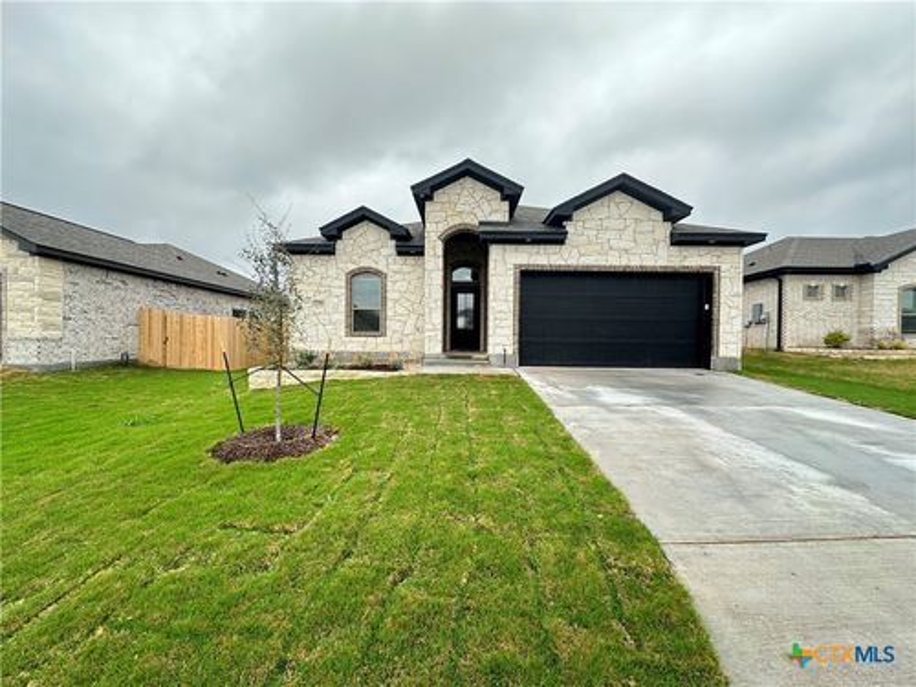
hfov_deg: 102.1
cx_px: 458
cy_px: 344
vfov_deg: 85.7
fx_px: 370
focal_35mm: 14
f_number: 2.2
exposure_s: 1/277
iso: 40
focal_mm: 2.22
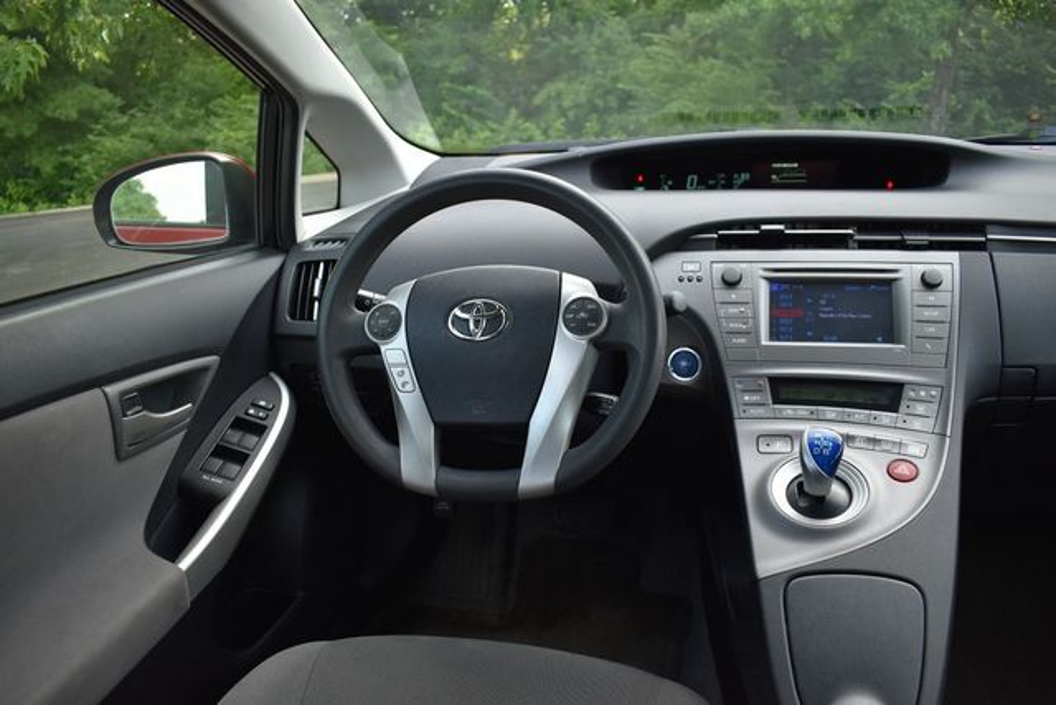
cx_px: 528
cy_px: 352
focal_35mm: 27
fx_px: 792
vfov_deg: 48.0
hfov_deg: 67.4
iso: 400
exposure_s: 1/250
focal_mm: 18
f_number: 4
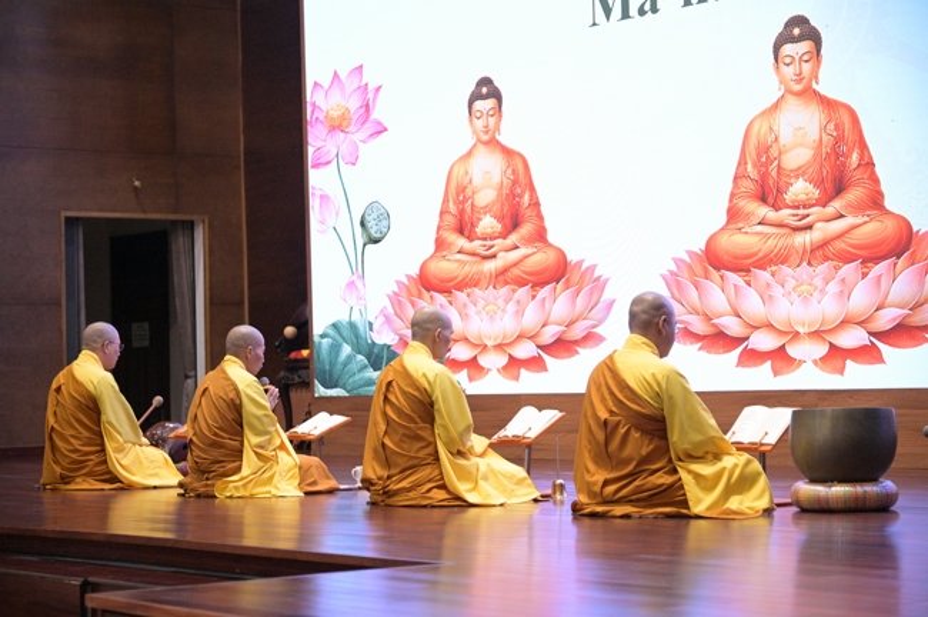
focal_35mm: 85
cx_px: 464
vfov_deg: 16.0
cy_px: 308
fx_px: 2189
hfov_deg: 23.9
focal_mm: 85
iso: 12800
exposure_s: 1/640
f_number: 4
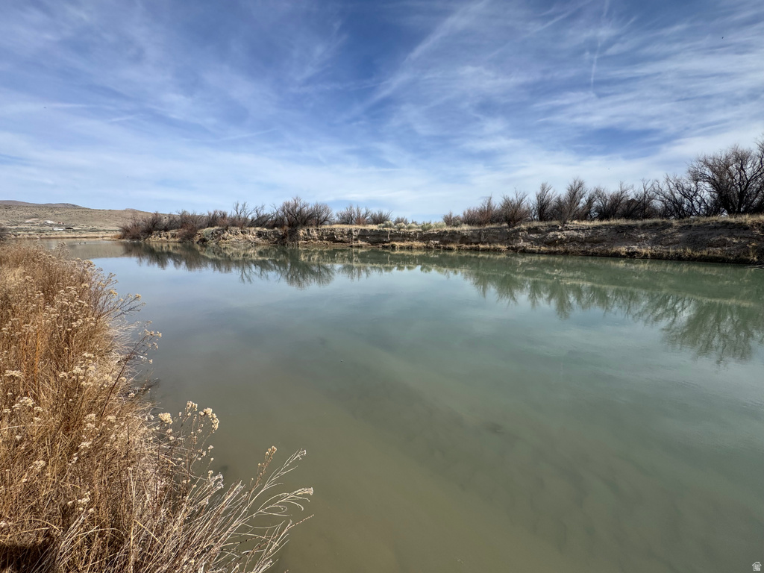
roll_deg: +0.2
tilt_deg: -10.7
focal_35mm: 14
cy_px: 286
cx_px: 382
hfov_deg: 102.1
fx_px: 309
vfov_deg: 85.7
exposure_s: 1/2415
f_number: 2.2
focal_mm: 2.22
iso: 50
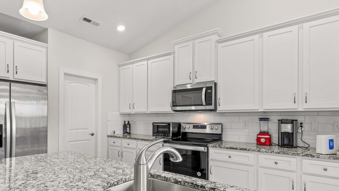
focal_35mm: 21
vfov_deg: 53.0
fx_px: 189
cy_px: 119
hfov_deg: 83.6
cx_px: 152
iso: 100
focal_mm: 16
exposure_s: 2.5
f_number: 16
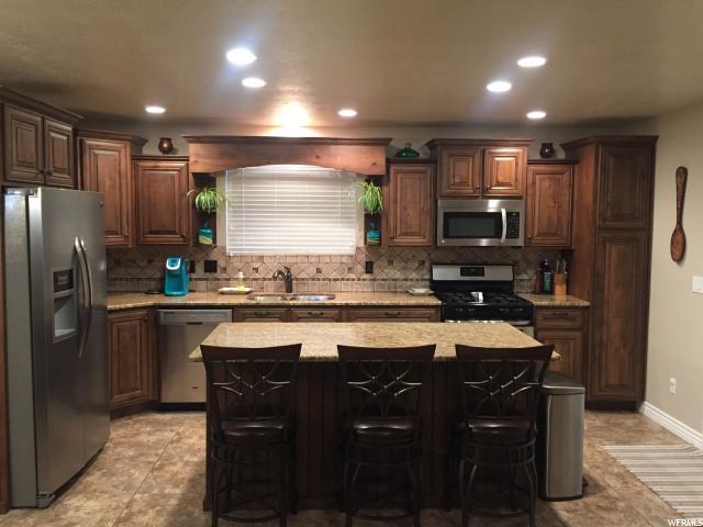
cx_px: 352
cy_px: 264
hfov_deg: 61.7
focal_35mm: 29
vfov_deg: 48.2
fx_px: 589
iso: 250
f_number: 2.2
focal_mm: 4.15
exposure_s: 1/24
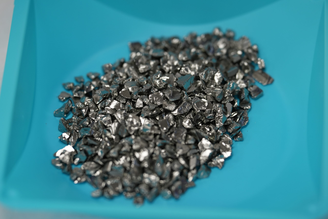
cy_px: 110
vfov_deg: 6.9
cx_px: 164
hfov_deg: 10.3
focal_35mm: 200
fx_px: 1822
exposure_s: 1/200
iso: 640
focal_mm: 200
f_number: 4
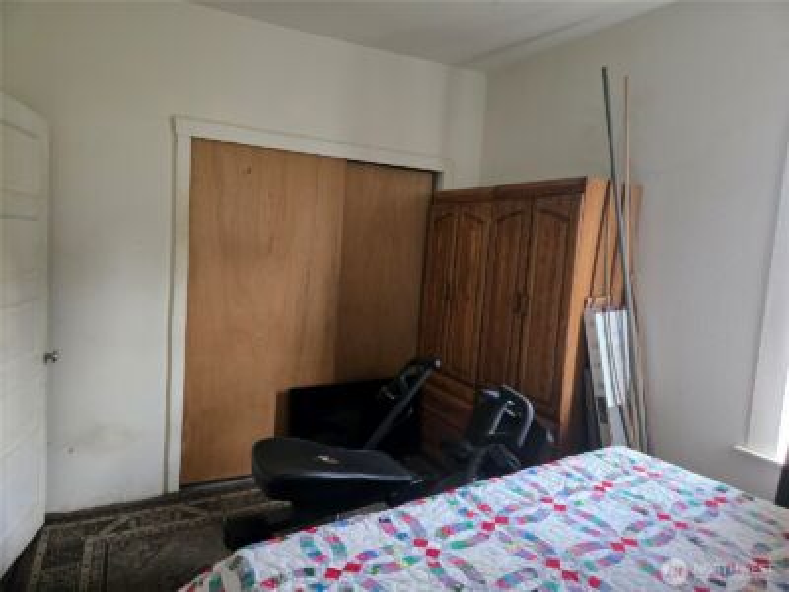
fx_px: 524
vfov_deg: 58.9
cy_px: 296
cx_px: 394
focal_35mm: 23
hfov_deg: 73.9
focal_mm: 5.4
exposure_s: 1/60
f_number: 1.8
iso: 1000
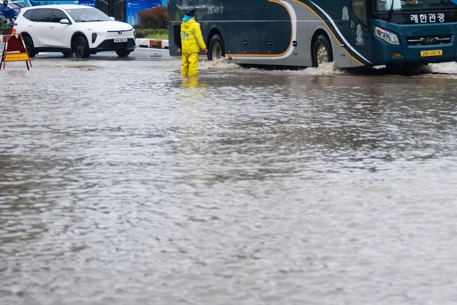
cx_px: 372
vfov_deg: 8.5
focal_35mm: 161
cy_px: -35
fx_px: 2044
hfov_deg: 12.7
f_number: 2.8
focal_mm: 61
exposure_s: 1/320
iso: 400
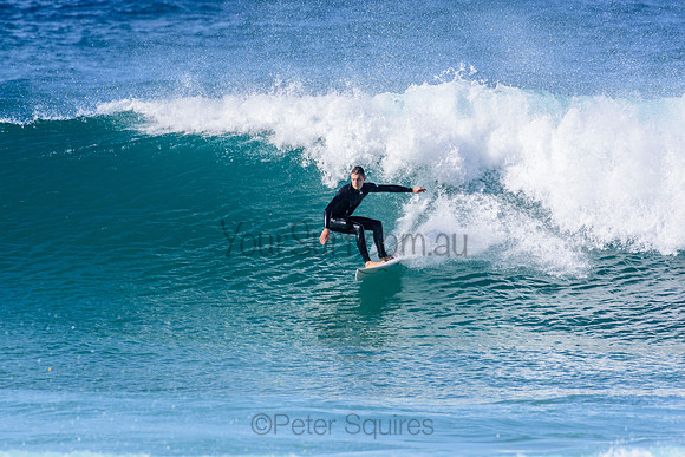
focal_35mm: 750
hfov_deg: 2.7
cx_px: 342
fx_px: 14274
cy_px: 228
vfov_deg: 1.8
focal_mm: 500
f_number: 5.6
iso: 320
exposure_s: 1/2000
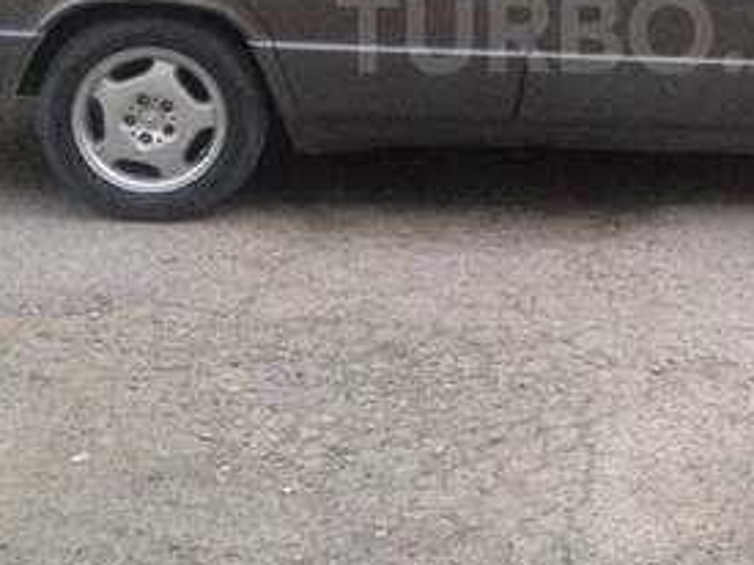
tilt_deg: -15.1
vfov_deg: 17.2
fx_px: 1829
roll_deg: -3.2
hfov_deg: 22.9
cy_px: 32
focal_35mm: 84
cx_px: 617
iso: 320
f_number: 2.4
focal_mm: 4.28
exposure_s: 1/20
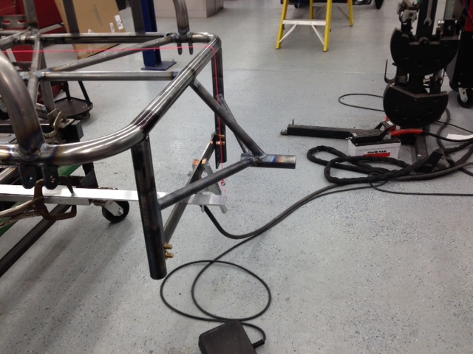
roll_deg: +2.2
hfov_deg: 55.4
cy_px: 177
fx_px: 451
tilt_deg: -30.1
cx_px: 236
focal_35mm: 33
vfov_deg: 42.9
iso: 50
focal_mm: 4.12
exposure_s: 1/38
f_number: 2.4
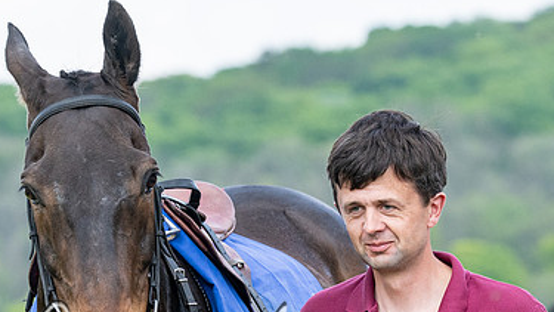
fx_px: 6582
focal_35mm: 448
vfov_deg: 2.7
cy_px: 222
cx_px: 341
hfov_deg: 4.8
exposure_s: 1/1000
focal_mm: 140
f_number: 5
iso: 400
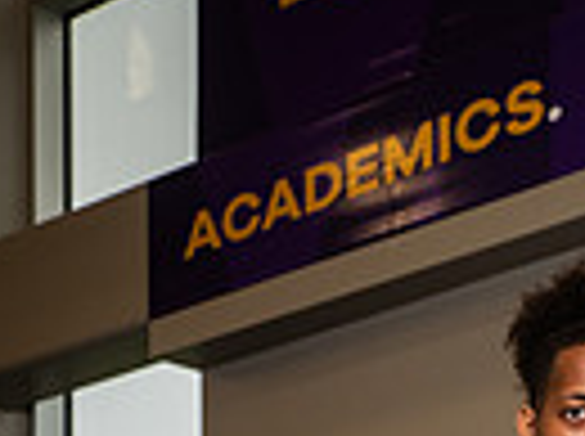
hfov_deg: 12.2
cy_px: 989
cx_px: 612
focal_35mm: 160
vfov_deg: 8.6
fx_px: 2699
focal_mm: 48
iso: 500
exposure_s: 1/250
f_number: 5.6
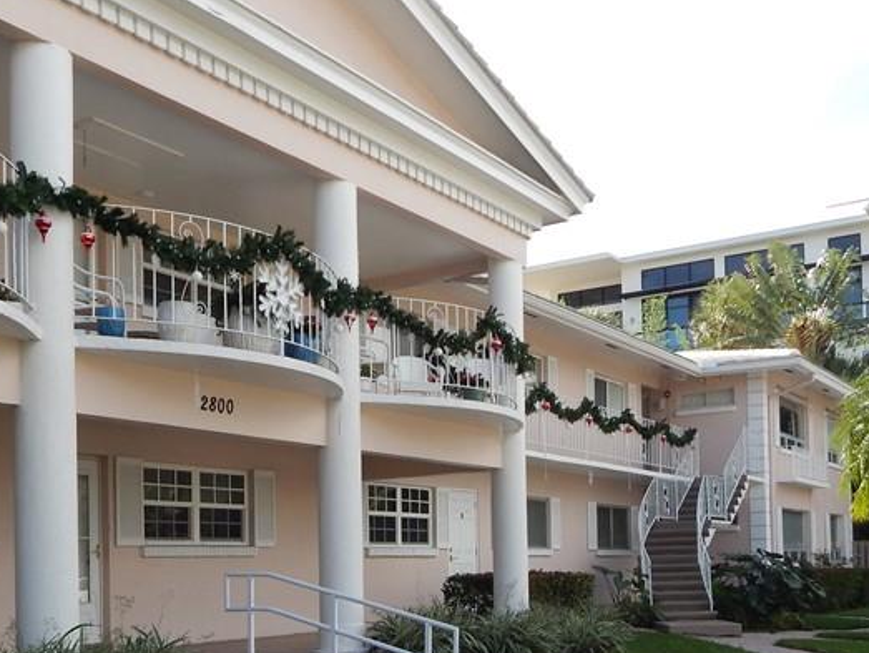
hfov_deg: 42.0
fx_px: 1130
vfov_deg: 31.2
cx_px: 400
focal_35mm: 45
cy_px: 542
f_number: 3
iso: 125
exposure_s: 1/800
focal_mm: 4
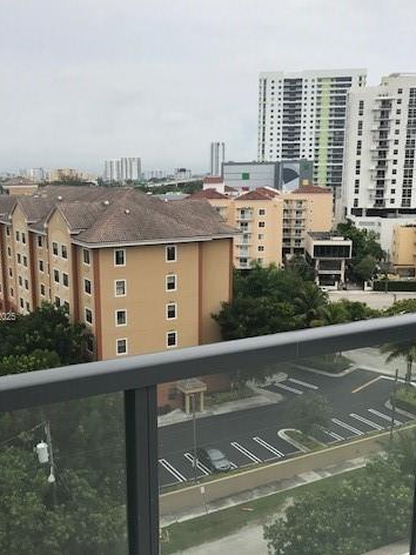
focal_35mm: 38
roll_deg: +0.6
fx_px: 609
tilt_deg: -12.4
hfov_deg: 37.6
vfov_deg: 48.8
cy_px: 317
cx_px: 163
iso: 20
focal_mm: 3.99
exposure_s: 1/1681
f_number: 1.8
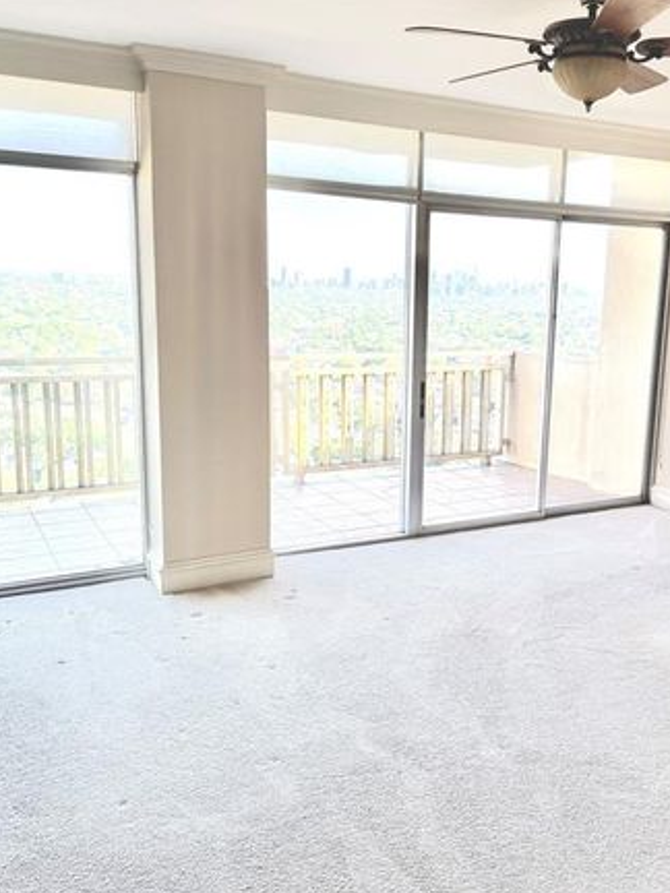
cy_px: 452
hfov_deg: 42.4
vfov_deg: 55.4
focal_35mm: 33
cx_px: 440
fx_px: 852
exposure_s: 1/416
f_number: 1.78
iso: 100
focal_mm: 6.76
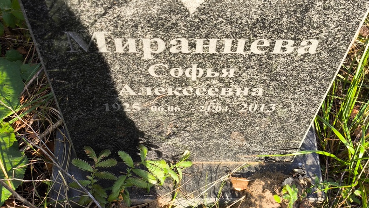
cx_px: 184
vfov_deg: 21.8
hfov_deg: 37.9
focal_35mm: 55
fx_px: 538
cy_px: 103
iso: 50
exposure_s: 1/328
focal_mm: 4.71
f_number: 1.7
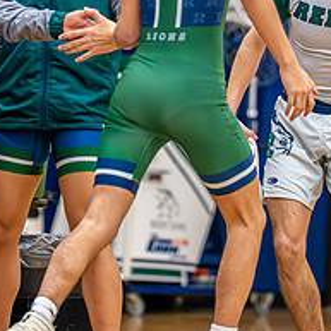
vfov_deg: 3.7
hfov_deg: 3.7
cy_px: 82
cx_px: 163
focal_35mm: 468
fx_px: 5063
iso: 6400
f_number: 2.8
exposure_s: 1/1000
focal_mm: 148
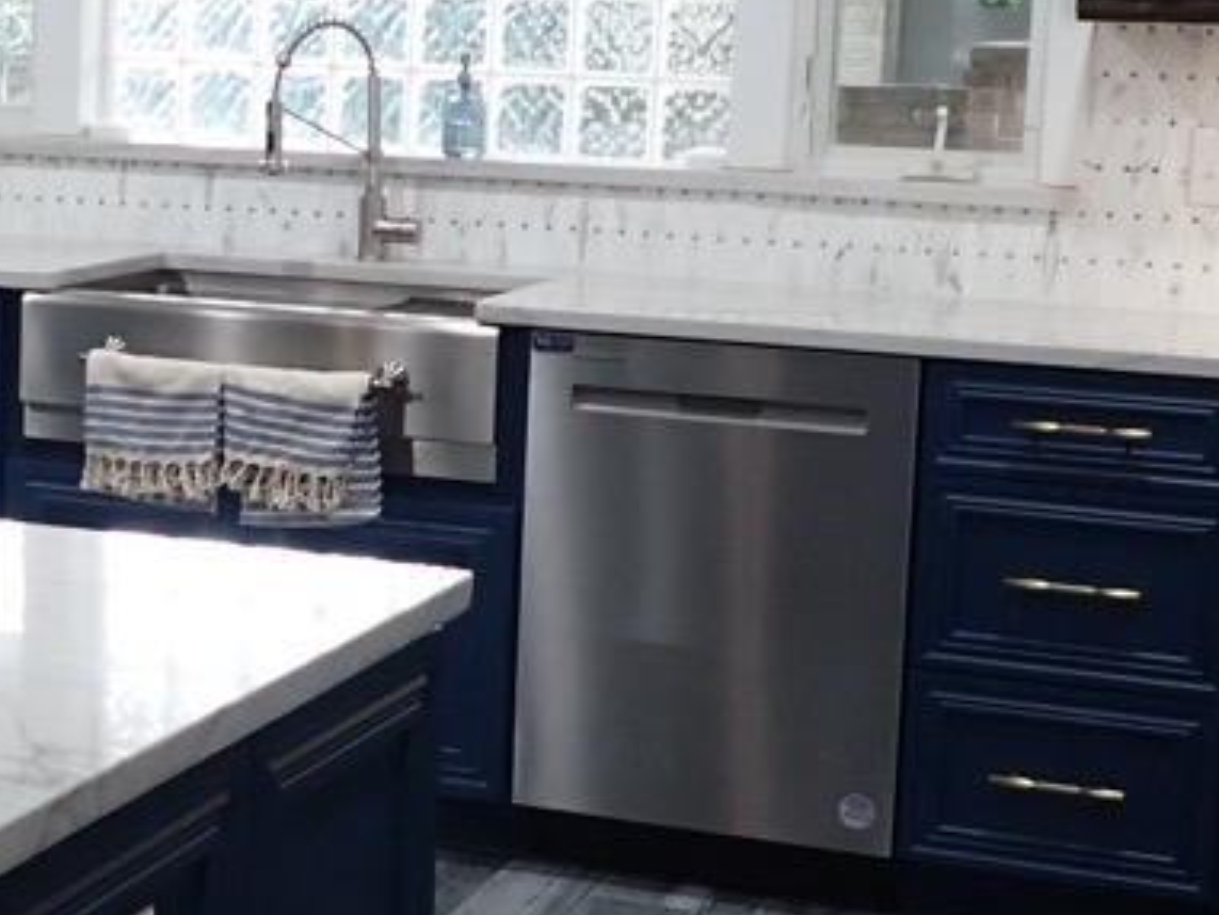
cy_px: 333
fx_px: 2959
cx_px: 51
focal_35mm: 84
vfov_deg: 17.5
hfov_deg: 22.5
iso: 200
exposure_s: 1/40
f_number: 2
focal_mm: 4.5
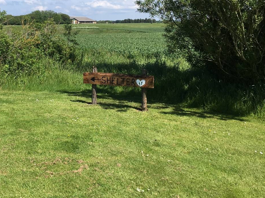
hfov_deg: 37.1
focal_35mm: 50
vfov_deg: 28.8
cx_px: 62
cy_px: 58
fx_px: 383
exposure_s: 1/1923
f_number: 2.2
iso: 25
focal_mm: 4.15
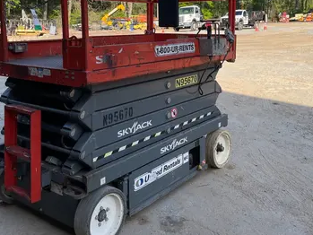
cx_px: 145
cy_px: 73
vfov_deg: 34.7
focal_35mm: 41
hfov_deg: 45.7
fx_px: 371
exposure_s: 1/1171
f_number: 1.6
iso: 32
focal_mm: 4.2
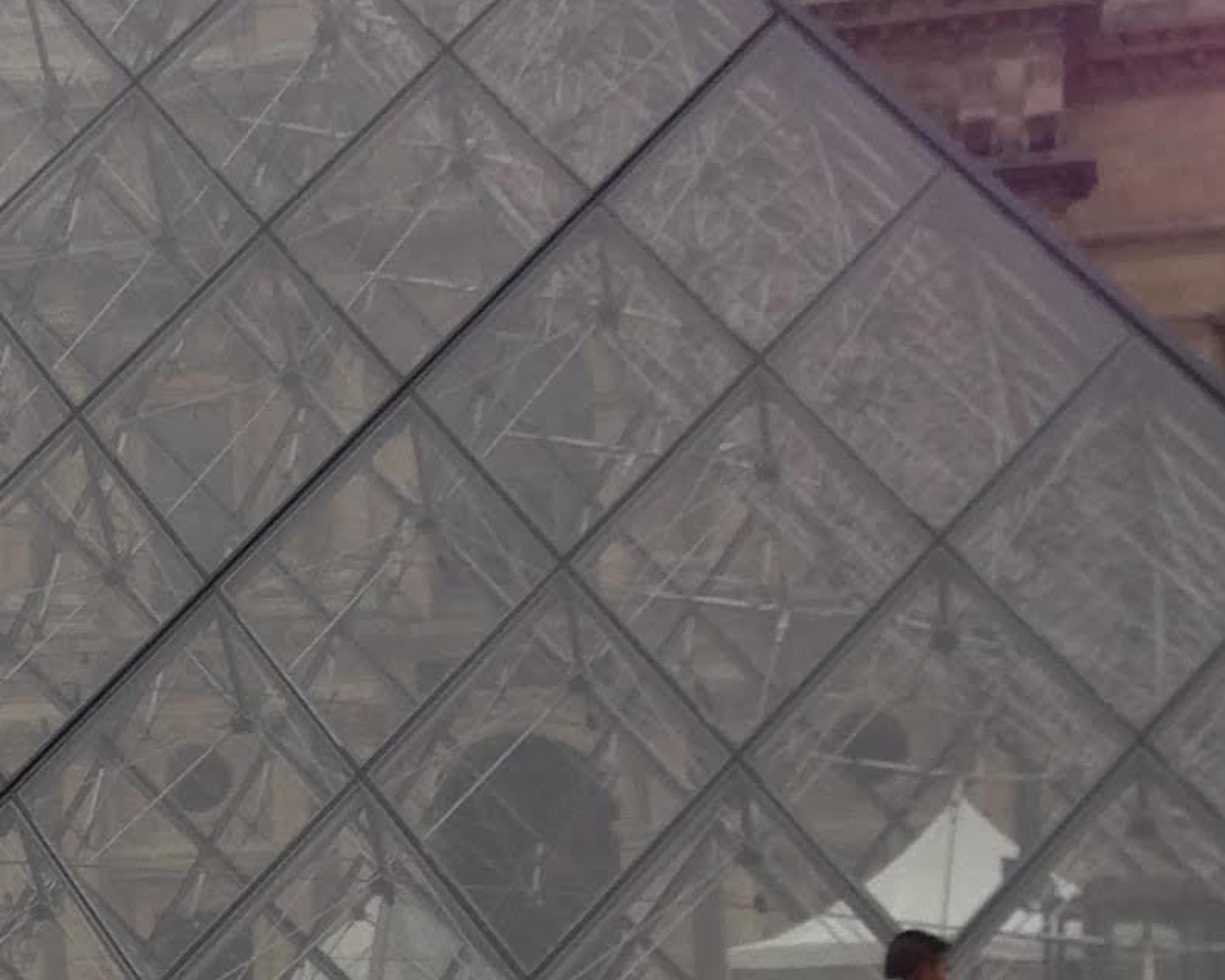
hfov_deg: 13.5
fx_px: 4822
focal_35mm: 133
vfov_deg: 11.5
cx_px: -670
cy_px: 969
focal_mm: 4.12
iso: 50
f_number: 2.4
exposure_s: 1/993
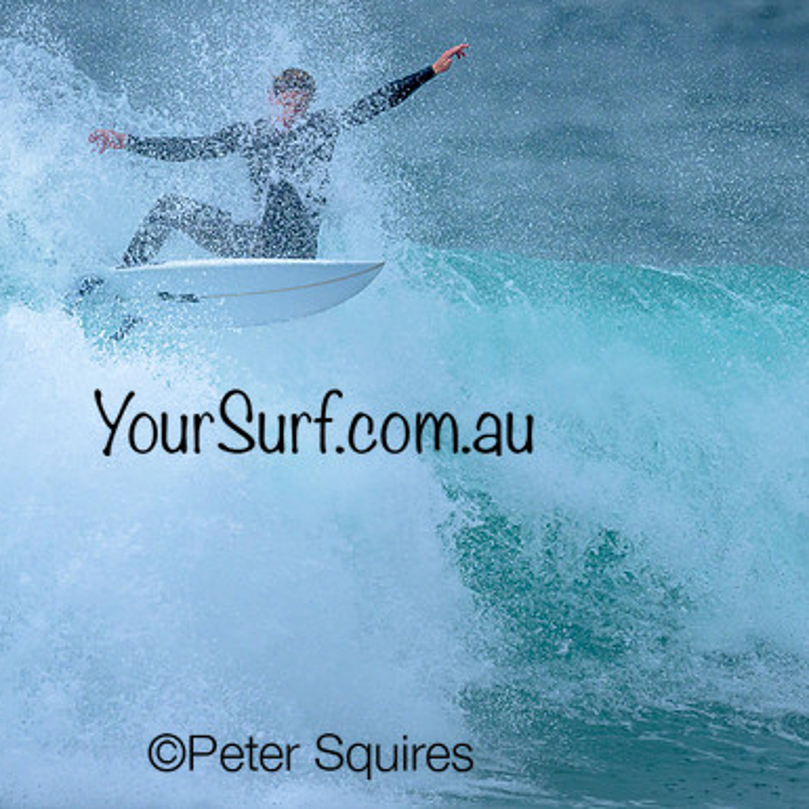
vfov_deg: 1.3
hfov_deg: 1.3
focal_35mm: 1402
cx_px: 158
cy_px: 375
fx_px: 37070
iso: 560
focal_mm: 800
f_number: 6.3
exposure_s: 1/2000
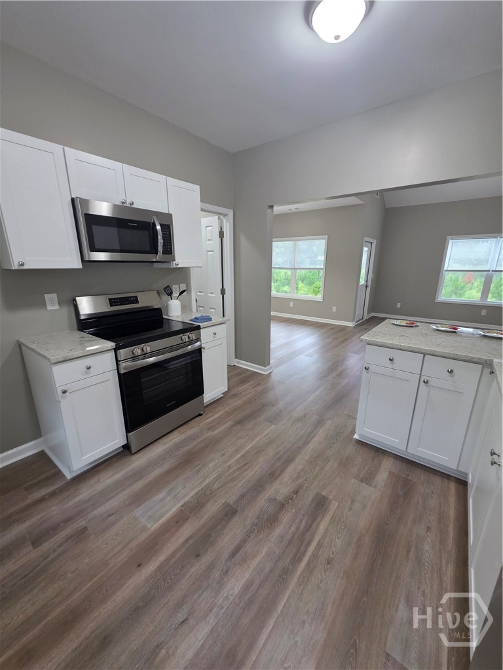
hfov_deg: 89.9
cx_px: 252
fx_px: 252
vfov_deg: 106.2
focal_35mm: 13
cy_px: 335
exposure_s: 1/60
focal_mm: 2.2
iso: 200
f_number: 1.9
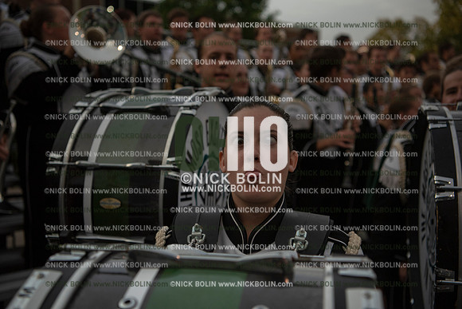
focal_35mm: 46
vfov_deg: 29.3
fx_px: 590
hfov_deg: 42.7
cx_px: 231
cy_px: 154
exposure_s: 1/4000
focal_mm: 46
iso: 800
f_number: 3.2
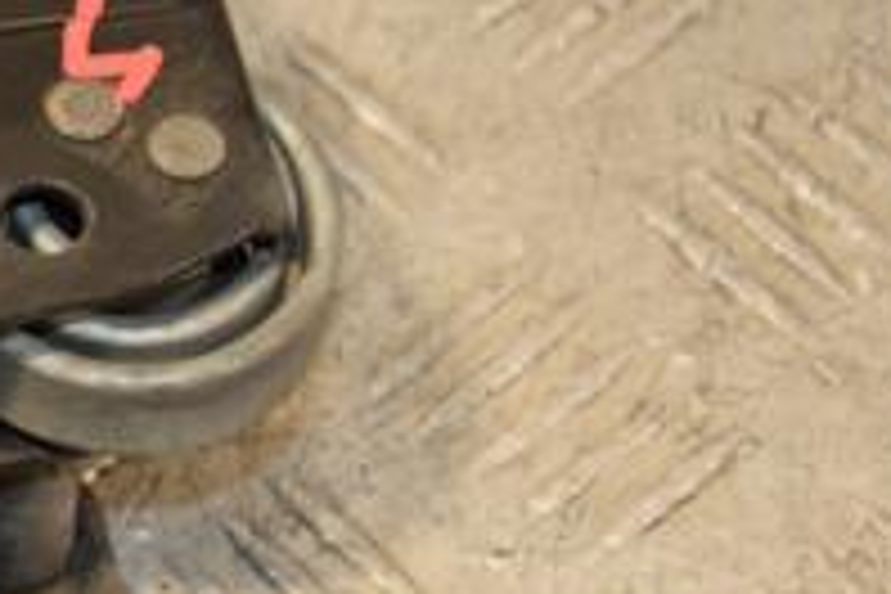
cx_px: -432
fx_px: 5395
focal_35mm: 218
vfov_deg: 6.3
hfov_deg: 9.2
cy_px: 104
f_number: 5.6
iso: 800
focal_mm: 48
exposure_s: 1/200
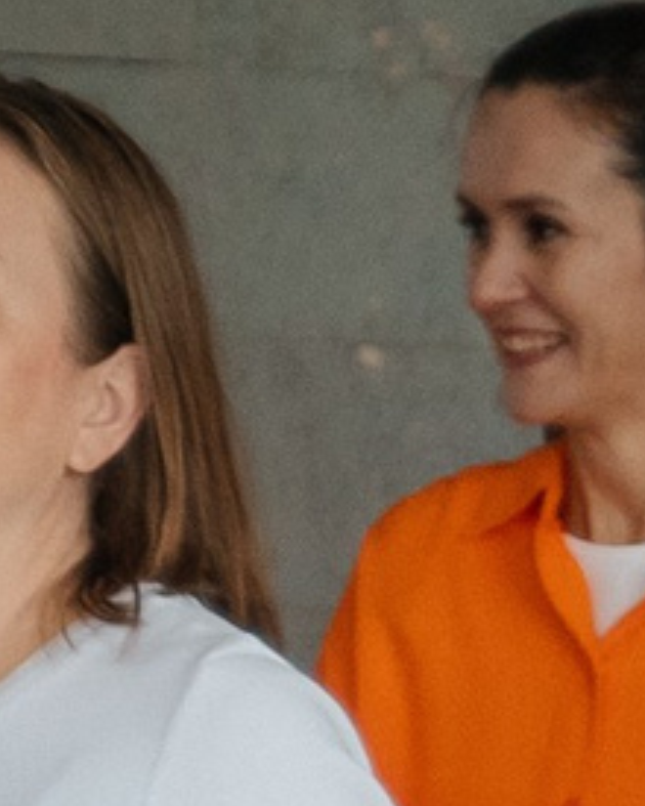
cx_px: 2243
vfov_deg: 2.9
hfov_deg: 2.3
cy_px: 1783
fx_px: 15725
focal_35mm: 659
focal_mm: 75
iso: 2000
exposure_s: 1/125
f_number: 2.8
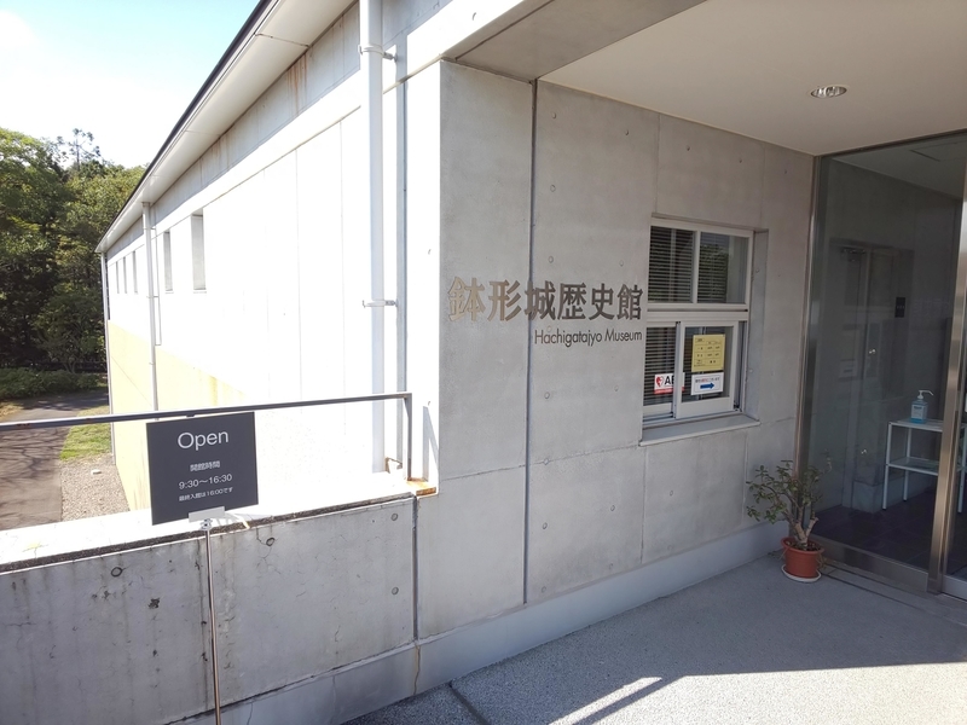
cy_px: 362
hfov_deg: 81.7
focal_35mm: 20
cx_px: 484
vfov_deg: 66.0
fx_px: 559
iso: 28
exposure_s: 1/335
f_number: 1.94
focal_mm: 3.45
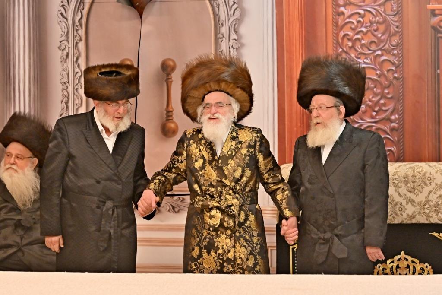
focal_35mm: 154
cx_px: 221
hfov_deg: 13.3
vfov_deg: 8.9
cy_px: 148
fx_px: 1891
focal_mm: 103
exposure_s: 1/250
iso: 1000
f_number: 4
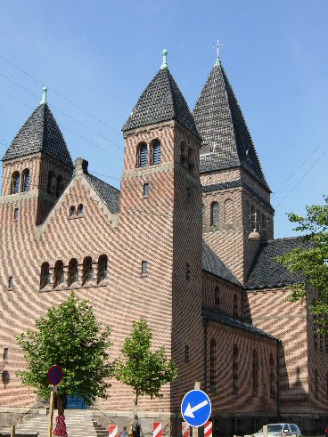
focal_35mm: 44
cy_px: 232
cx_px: 158
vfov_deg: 42.9
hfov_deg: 32.9
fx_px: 556
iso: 50
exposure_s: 1/287
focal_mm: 7.5
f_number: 5.4
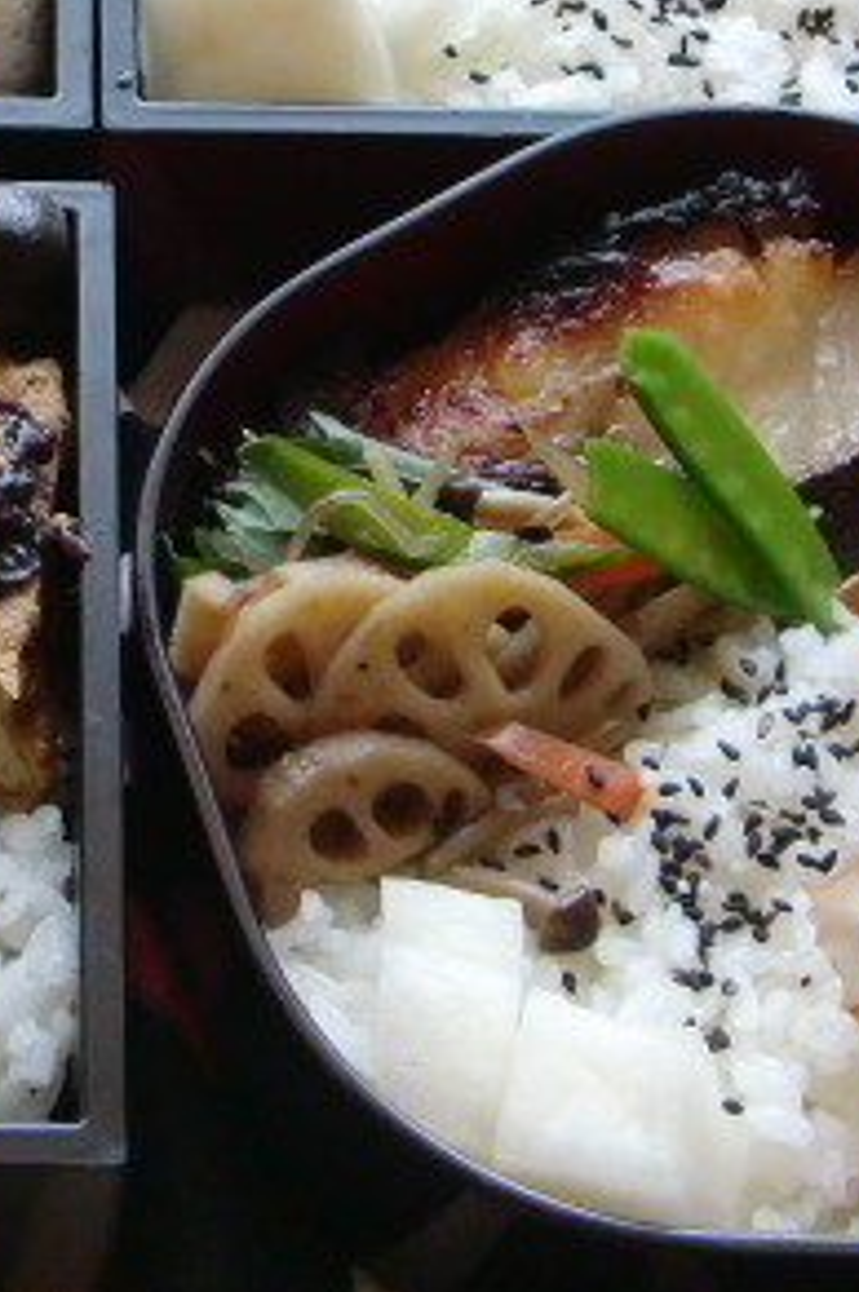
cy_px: 332
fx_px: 3767
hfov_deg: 12.8
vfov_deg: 19.3
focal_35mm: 105
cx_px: 4
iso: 400
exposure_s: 1/100
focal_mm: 8.2
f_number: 3.3
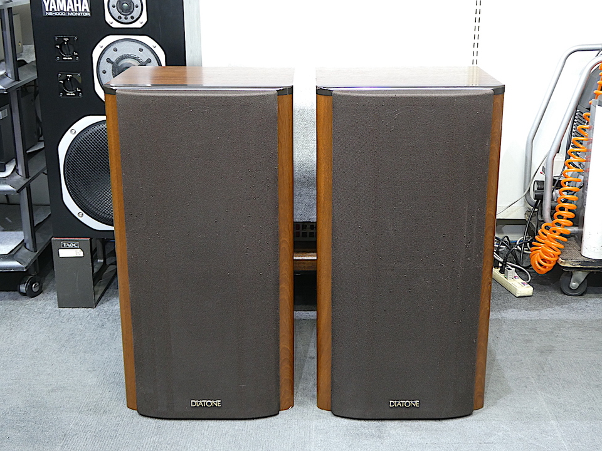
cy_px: 226
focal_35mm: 47
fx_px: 817
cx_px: 301
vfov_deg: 30.9
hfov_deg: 40.4
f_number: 4
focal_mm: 8.4
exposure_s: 1/2.5
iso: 200
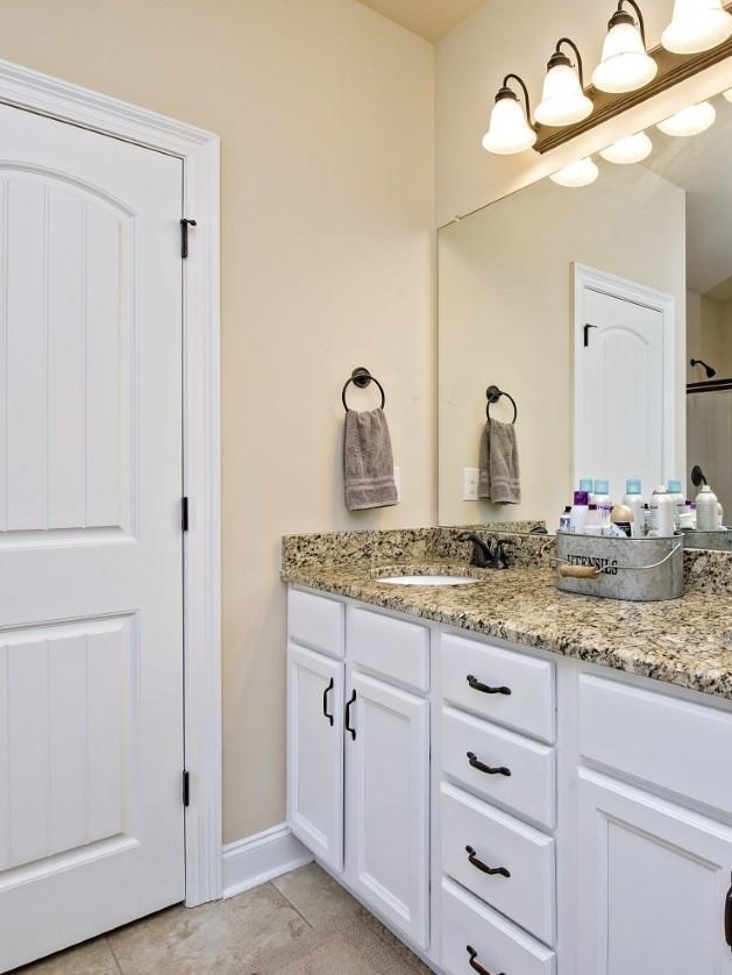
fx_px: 620
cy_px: 486
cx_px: 521
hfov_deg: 58.8
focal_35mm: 22
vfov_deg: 76.4
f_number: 13
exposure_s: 1/30
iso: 500
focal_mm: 15
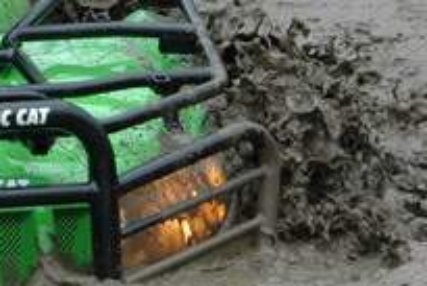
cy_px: -46
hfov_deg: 5.4
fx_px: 4510
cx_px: -206
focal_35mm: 380
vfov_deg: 3.6
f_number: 5.6
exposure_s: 1/125
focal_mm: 65
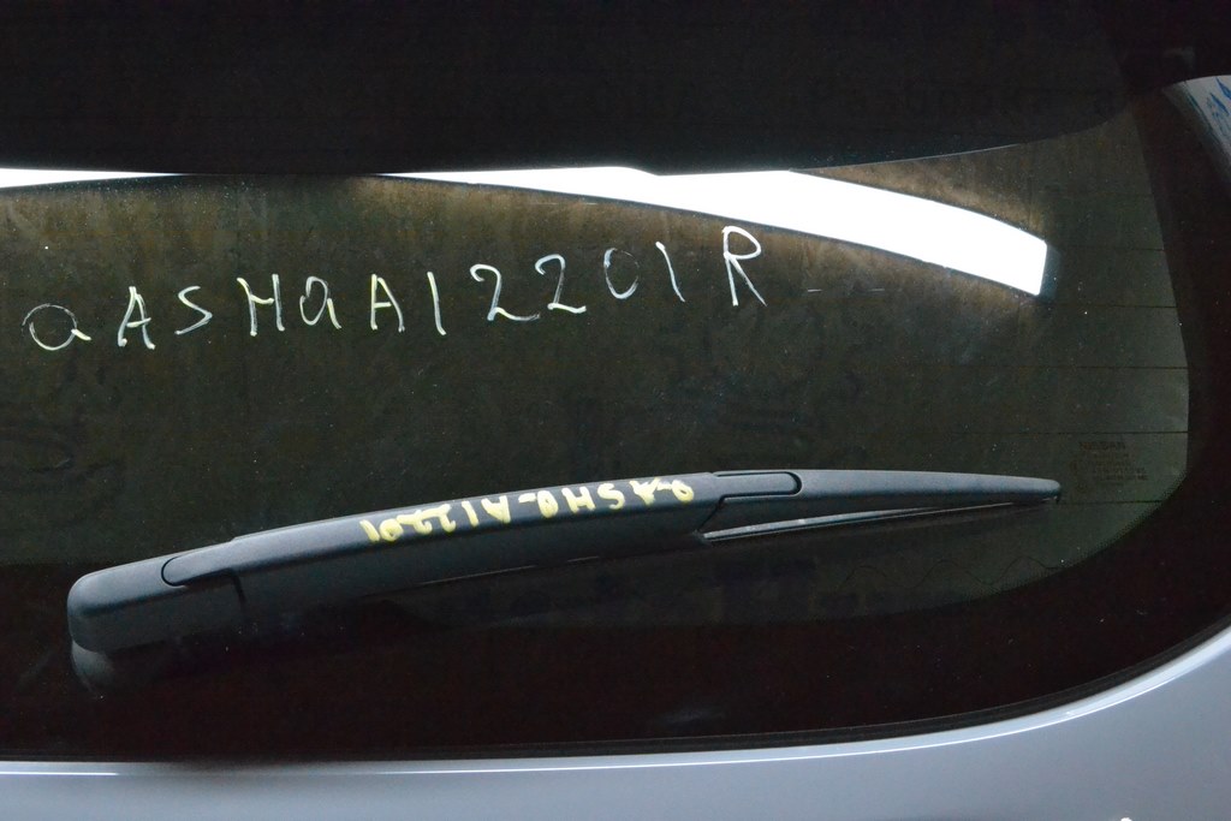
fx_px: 1744
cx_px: 616
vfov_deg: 26.5
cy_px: 410
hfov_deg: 38.9
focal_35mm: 51
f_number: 13
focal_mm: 34
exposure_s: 1/50
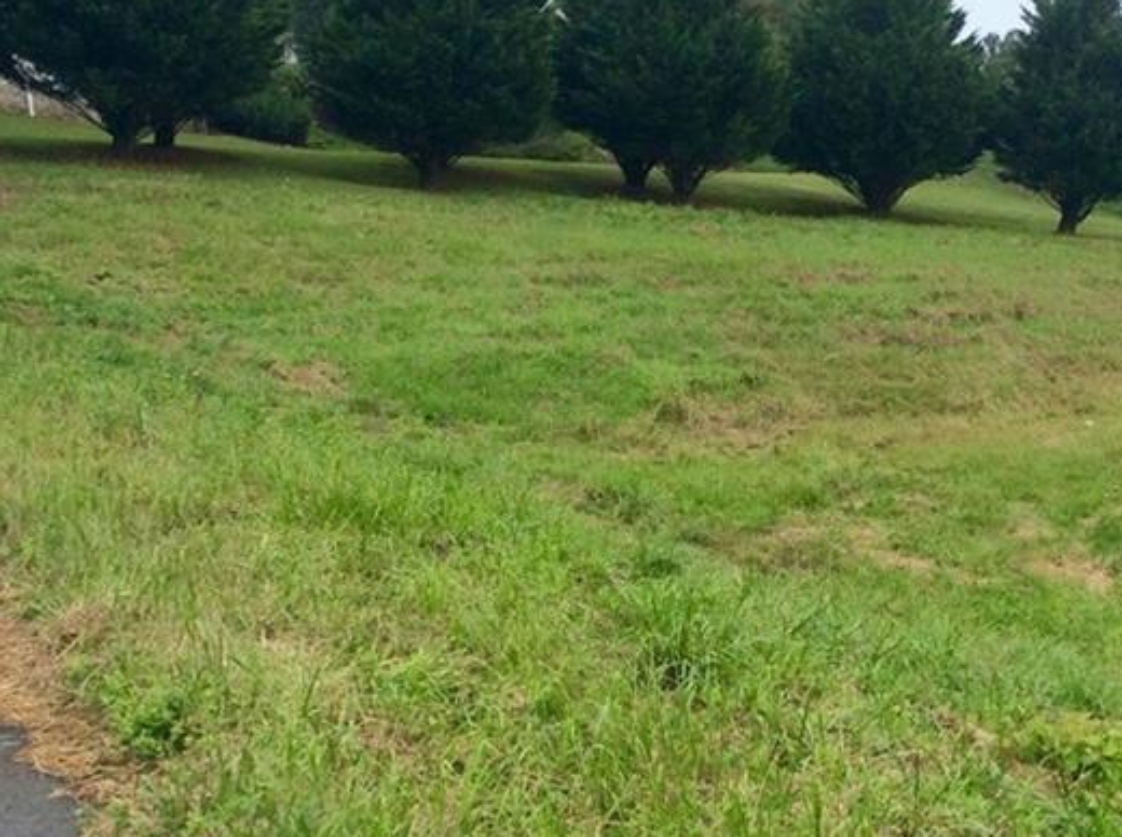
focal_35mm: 63
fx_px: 2038
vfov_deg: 23.2
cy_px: 442
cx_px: 688
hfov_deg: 30.7
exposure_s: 1/715
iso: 32
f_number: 2.4
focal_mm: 3.3
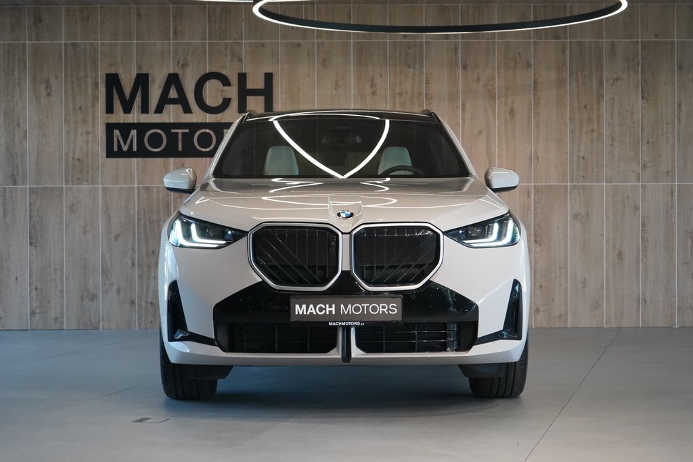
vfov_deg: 19.5
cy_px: 231
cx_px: 346
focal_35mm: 70
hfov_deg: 28.8
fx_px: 1348
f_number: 5.6
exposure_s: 1/160
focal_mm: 70
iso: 3200
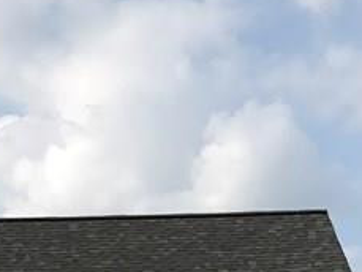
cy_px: 535
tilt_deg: +2.9
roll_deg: -0.5
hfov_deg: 15.3
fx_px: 1308
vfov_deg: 10.9
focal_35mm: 125
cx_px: -47
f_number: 1.8
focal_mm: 3.99
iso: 20
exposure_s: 1/2740
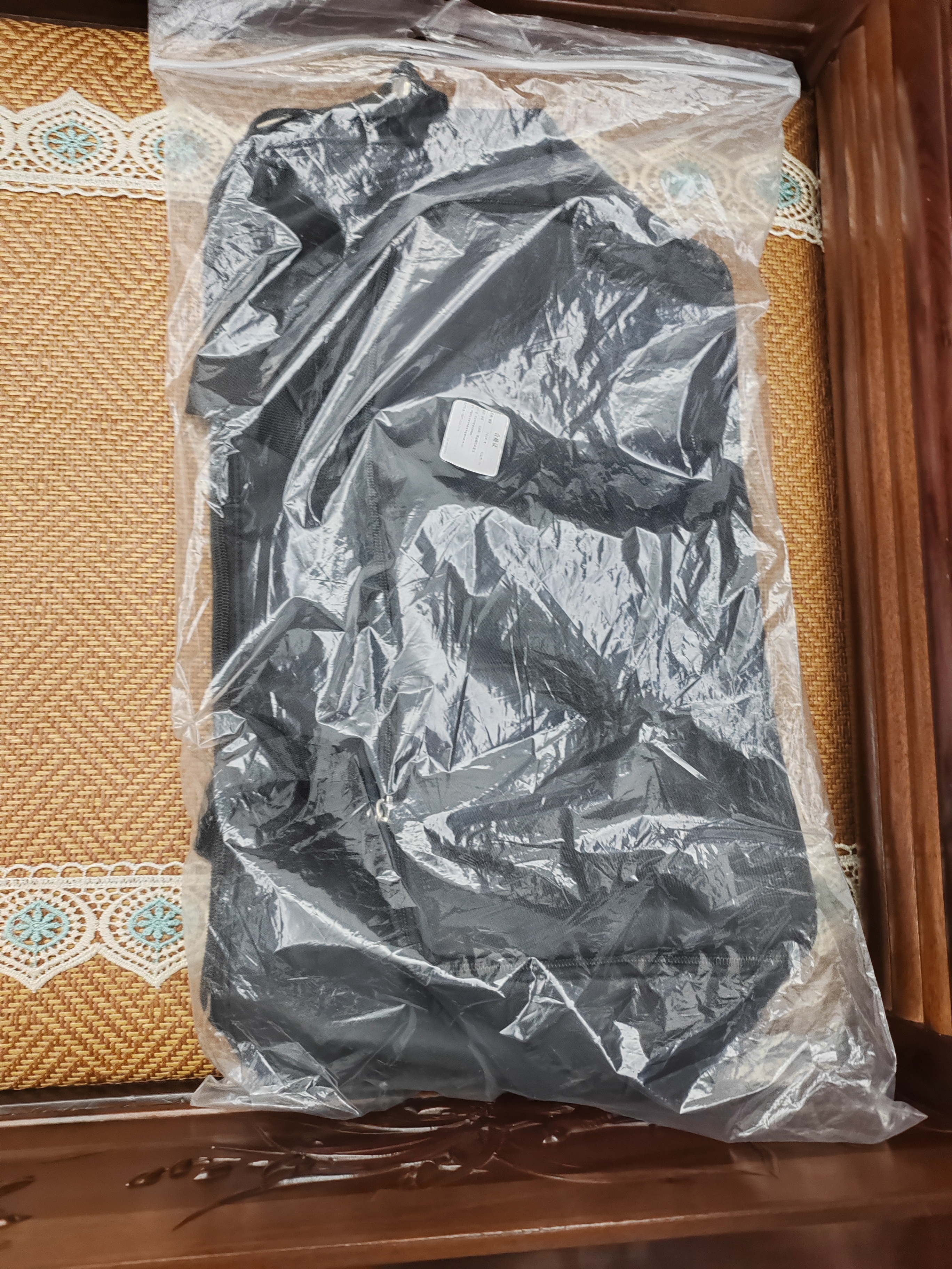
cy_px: 634
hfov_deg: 51.4
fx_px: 990
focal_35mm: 27
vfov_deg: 65.3
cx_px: 476
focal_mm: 6.14
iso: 4000
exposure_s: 1/50
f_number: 1.8
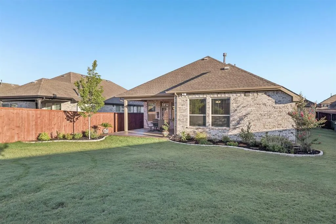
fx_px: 201
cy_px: 112
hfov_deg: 79.9
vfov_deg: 58.3
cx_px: 168
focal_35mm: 22
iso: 400
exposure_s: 1/320
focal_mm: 21.5
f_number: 8
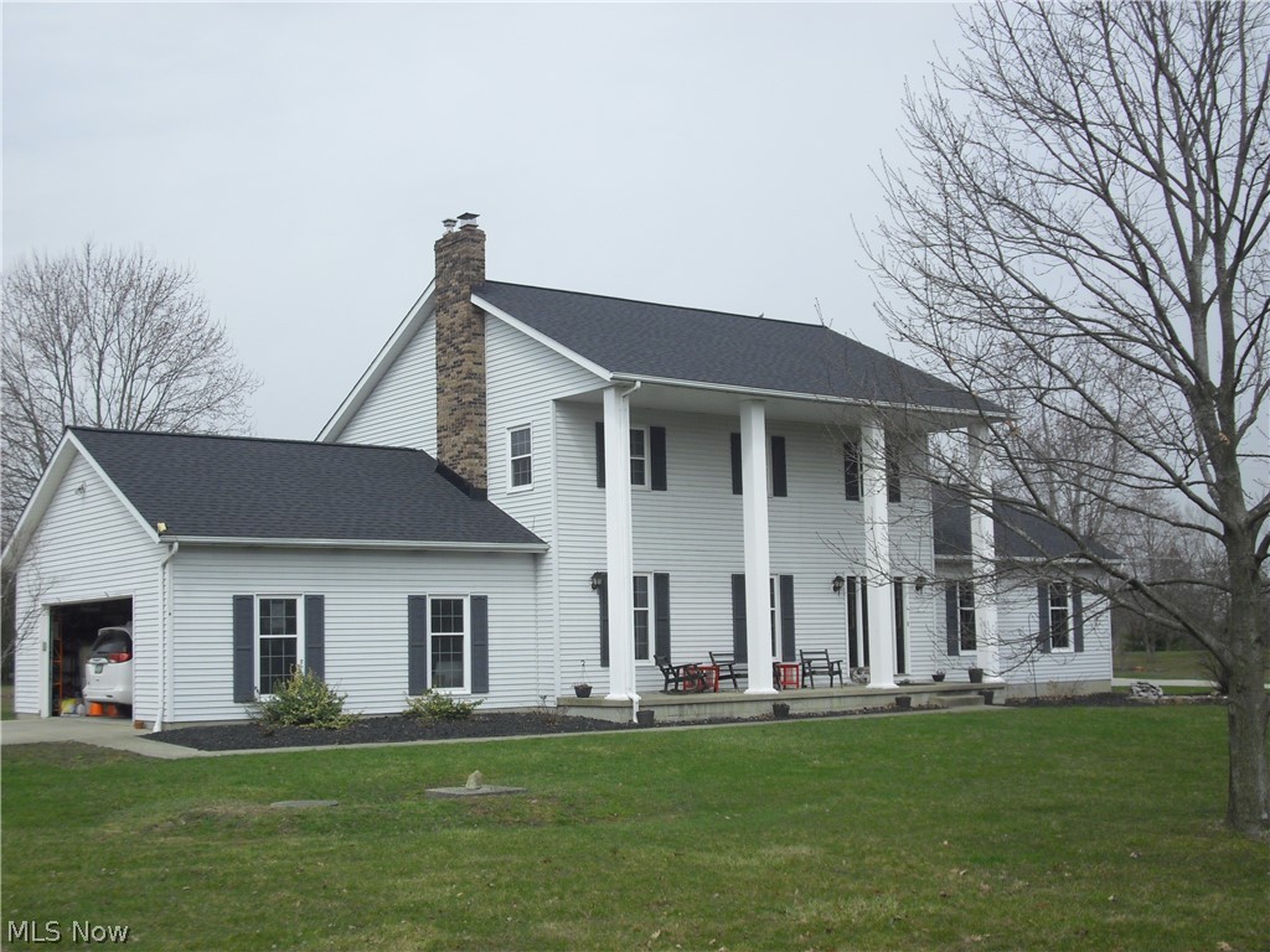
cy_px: 476
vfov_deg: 31.5
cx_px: 635
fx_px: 1688
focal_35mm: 46
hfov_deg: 41.2
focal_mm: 7.6
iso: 100
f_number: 8.9
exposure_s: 1/200
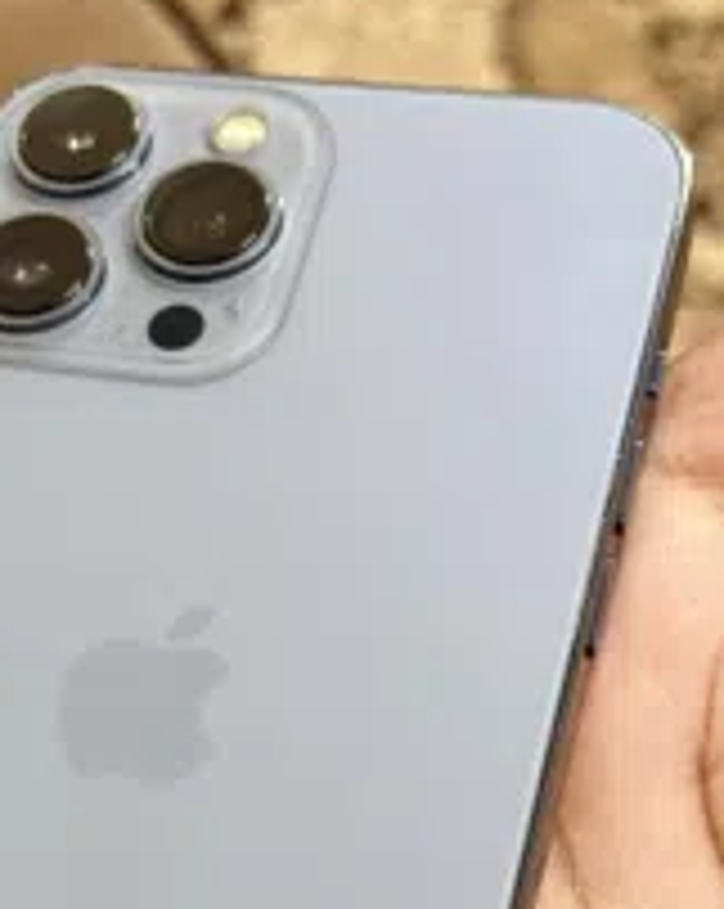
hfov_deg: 16.4
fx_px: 2497
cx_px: 166
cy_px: 742
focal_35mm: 93
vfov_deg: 20.4
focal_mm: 6.76
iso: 400
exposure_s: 1/33
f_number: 1.78
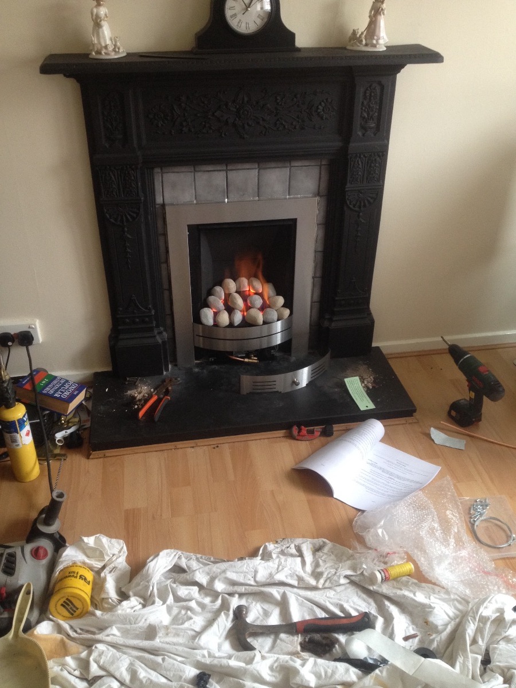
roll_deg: +1.2
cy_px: 344
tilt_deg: -33.0
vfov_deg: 52.6
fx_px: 696
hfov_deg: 40.7
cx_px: 258
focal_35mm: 35
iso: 125
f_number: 2.4
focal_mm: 4.28
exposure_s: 1/20
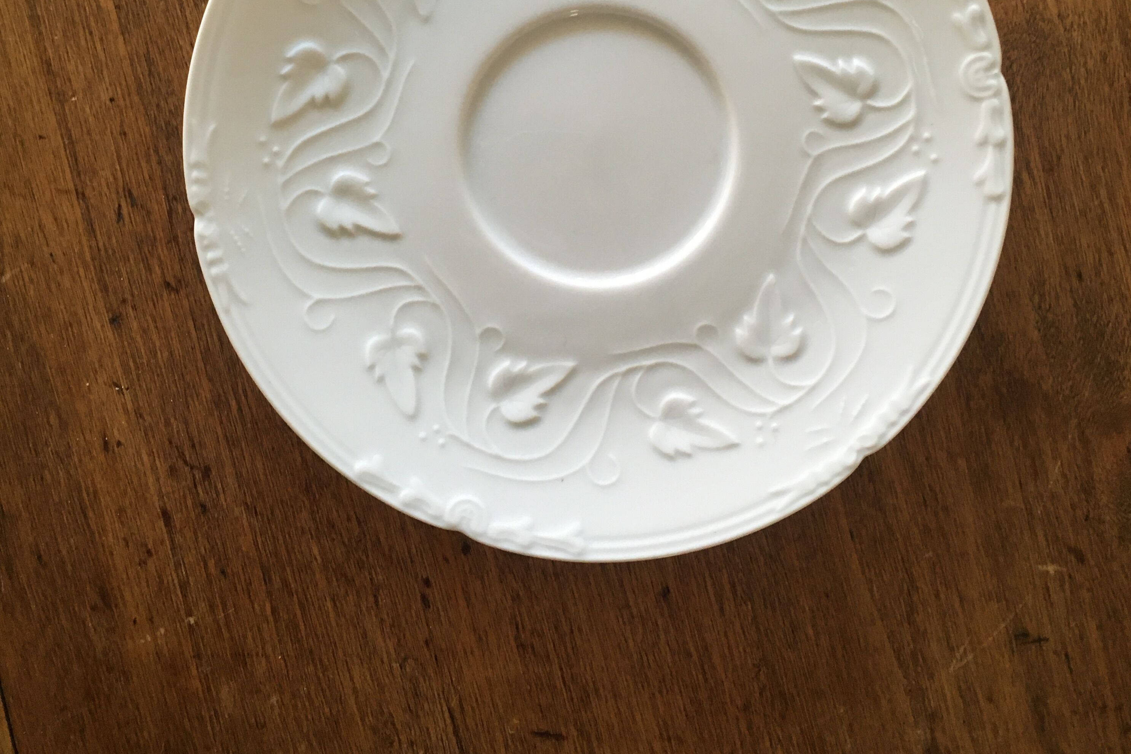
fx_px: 1288
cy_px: 157
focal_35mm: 41
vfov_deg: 31.8
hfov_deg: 47.4
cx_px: 576
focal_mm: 4.15
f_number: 2.2
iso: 125
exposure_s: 1/33
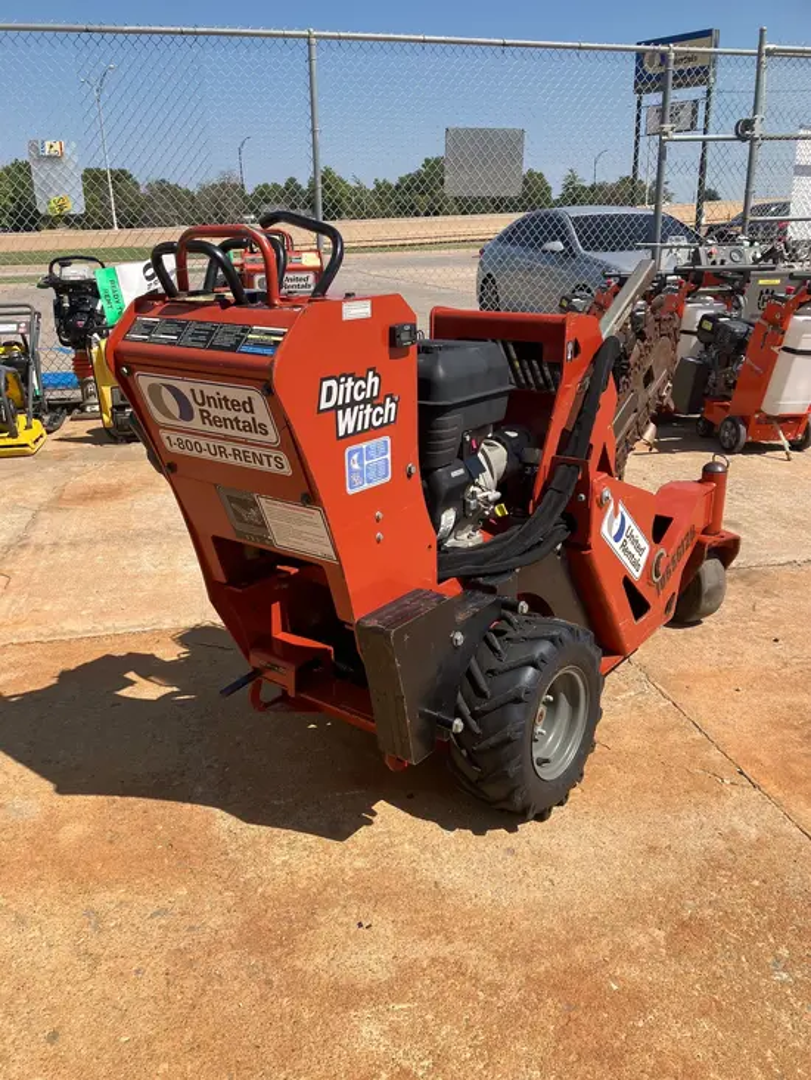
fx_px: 874
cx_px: 406
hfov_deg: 49.8
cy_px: 540
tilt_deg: -19.4
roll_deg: +0.9
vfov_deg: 63.4
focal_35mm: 28
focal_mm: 3.99
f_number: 1.8
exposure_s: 1/1919
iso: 32
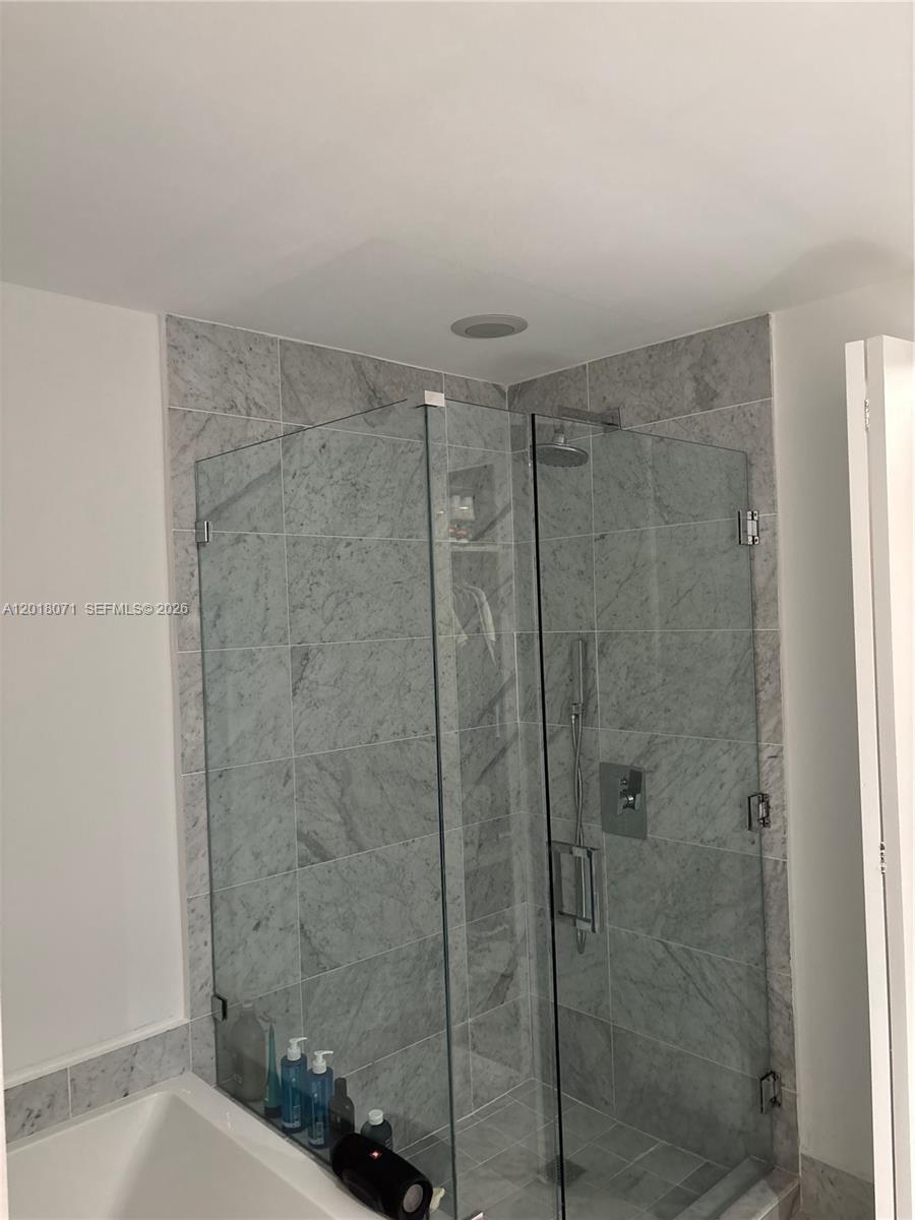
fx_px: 916
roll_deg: +2.1
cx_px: 458
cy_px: 610
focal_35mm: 26
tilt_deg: -1.1
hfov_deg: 53.1
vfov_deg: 67.3
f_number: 1.6
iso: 640
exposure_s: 1/40
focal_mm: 5.96
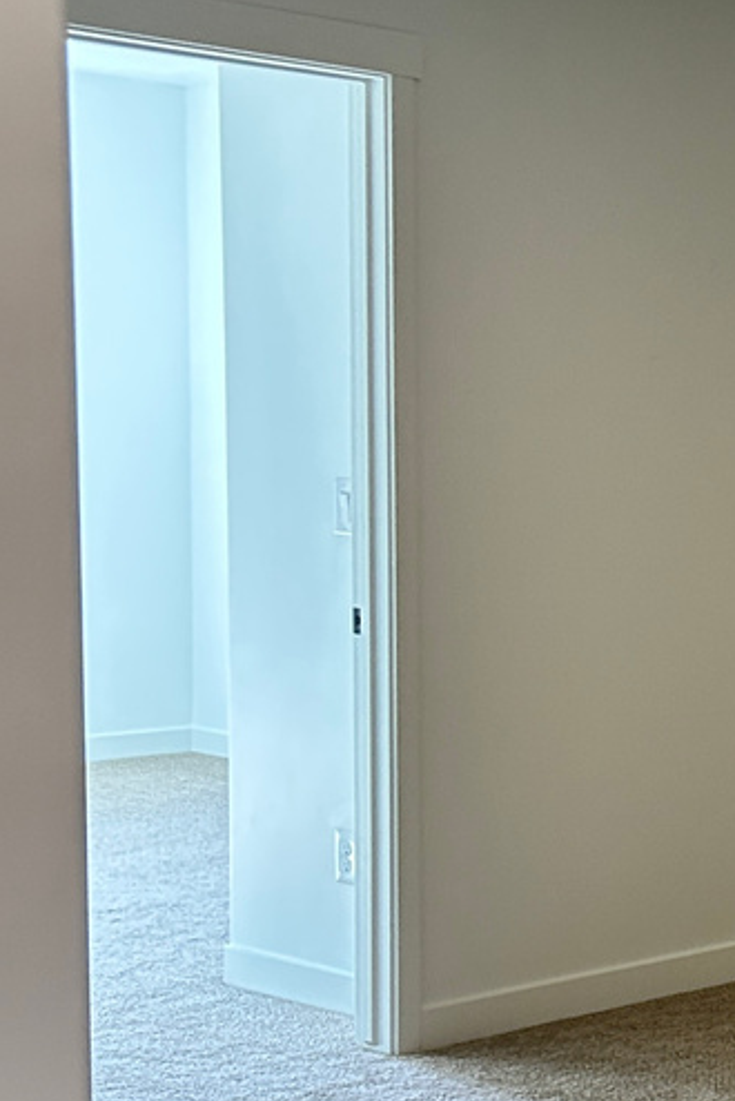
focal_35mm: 84
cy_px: 776
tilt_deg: -6.7
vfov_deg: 24.0
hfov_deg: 14.5
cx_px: 1281
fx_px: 2569
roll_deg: -3.3
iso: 100
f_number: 1.5
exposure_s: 1/120
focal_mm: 5.7
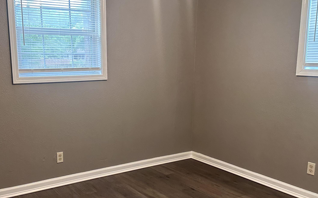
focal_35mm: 37
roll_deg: +0.4
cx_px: 115
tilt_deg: -11.2
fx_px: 321
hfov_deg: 52.1
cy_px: 119
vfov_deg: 34.3
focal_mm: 6.86
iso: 200
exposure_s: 1/60
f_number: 1.78
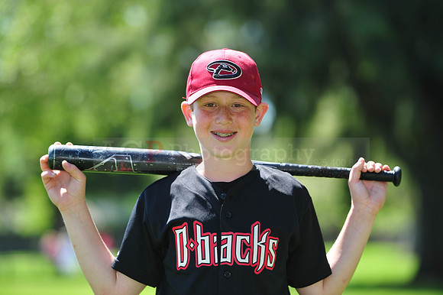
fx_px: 2460
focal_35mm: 200
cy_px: 148
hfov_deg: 10.3
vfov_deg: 6.9
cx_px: 222
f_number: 4.5
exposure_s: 1/400
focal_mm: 200
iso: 200
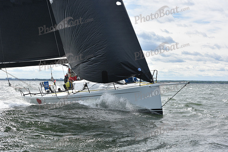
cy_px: 76
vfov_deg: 17.5
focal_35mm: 78
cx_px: 114
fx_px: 494
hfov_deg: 26.0
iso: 320
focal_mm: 78
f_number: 6.3
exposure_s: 1/1000
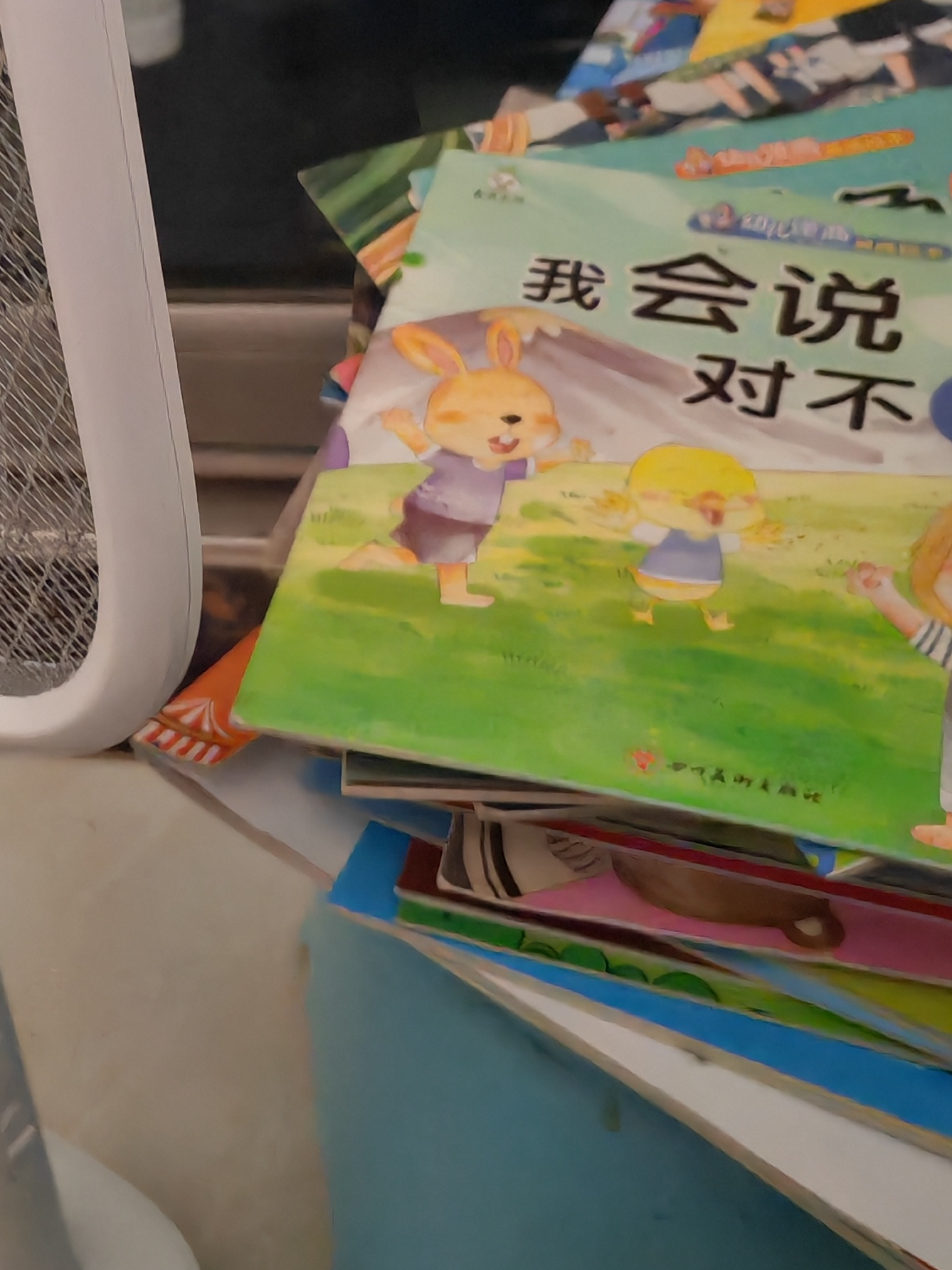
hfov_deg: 22.2
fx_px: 2273
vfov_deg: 30.7
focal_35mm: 62
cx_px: -122
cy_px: 328
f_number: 1.95
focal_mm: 5.52
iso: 5000
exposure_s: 1/17
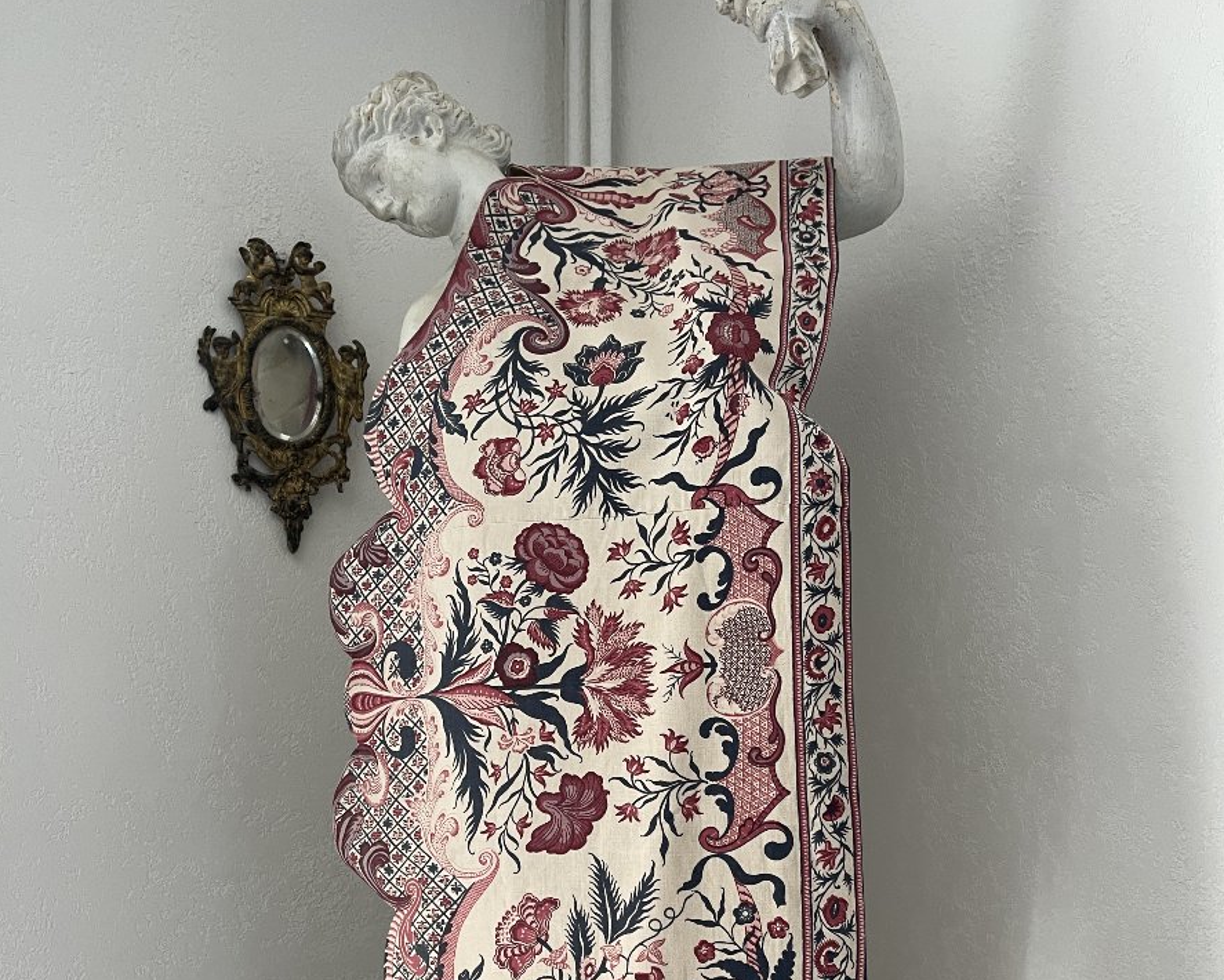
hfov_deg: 54.2
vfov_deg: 43.2
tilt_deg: -1.1
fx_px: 1196
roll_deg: -1.2
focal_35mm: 33
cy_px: 733
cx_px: 613
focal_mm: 5.1
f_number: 1.6
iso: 125
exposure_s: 1/88
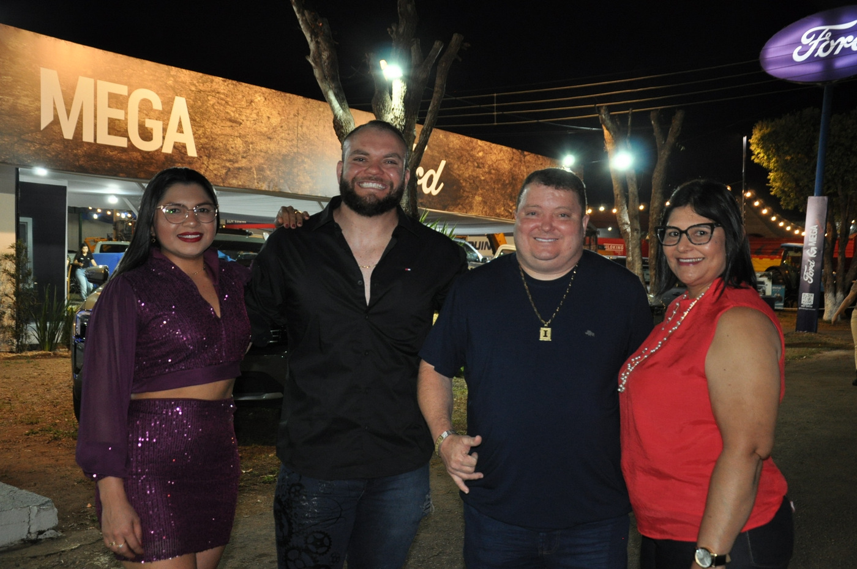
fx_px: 892
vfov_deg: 35.4
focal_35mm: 38
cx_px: 428
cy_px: 284
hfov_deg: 51.3
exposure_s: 1/60
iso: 800
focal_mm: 25
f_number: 4
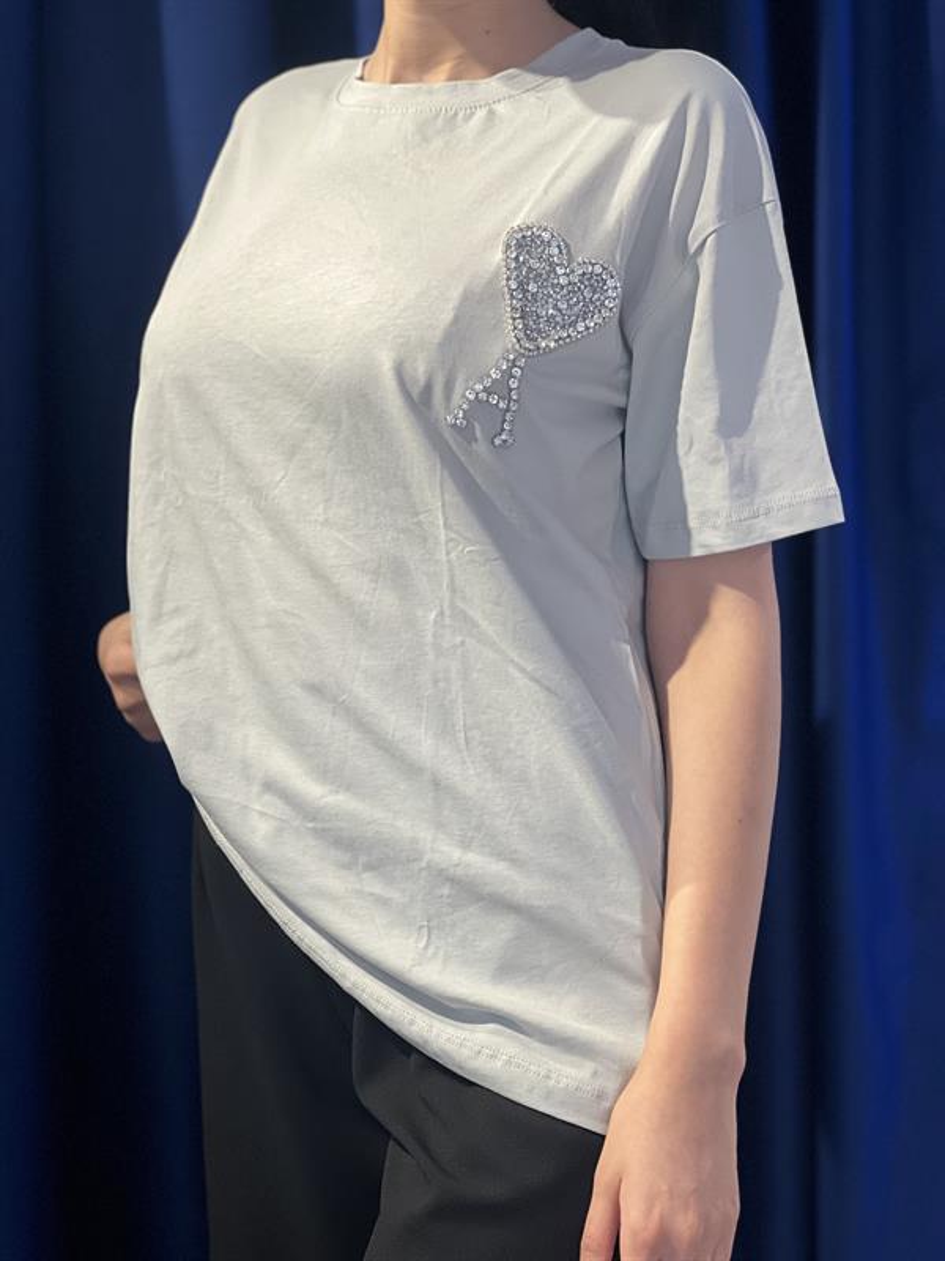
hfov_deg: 19.1
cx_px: 472
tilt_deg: -2.5
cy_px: 630
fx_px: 2803
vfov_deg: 25.3
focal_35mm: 77
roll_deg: +1.8
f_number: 2.8
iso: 160
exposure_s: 1/121
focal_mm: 9
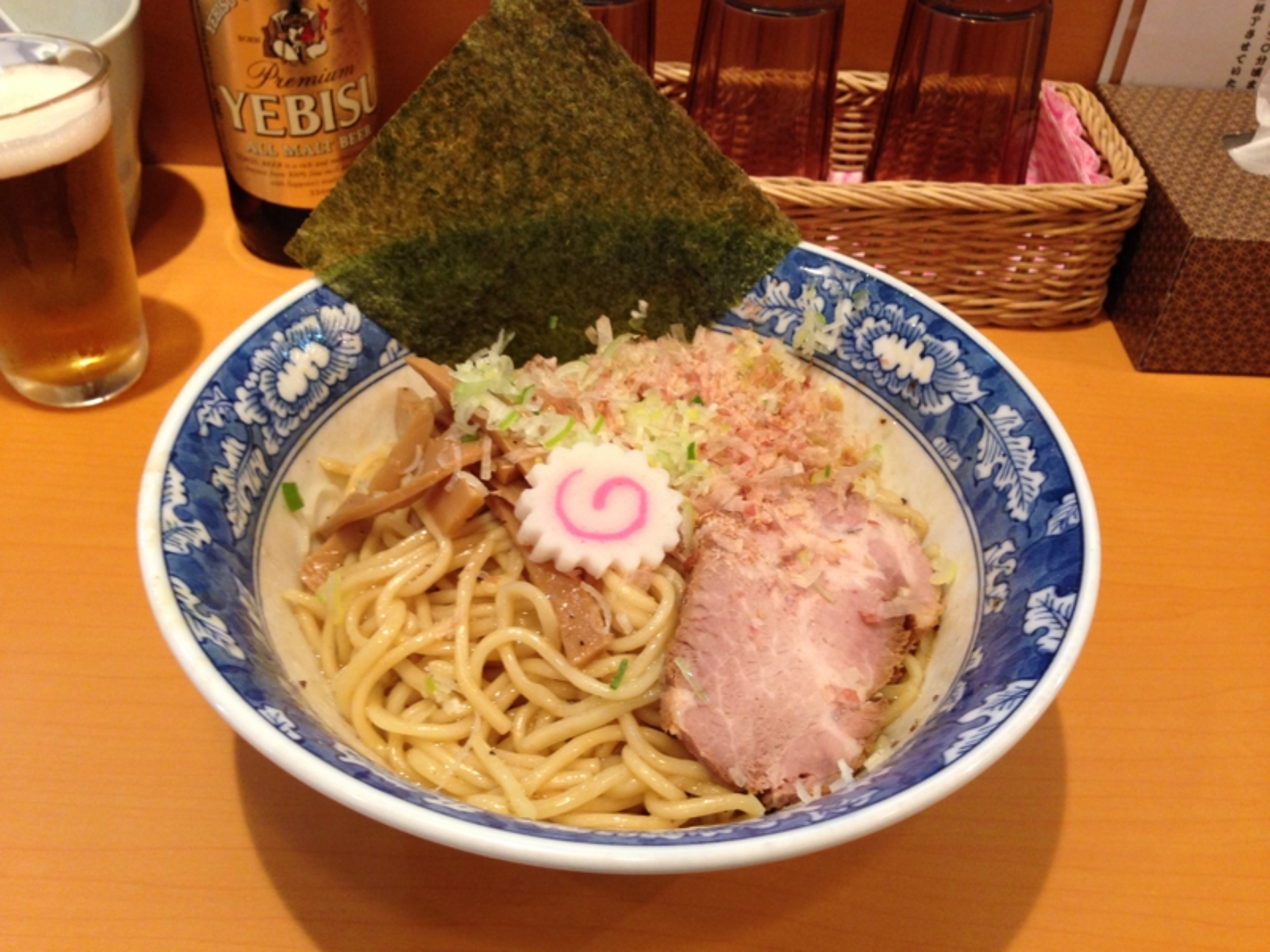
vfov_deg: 42.9
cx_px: 635
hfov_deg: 55.4
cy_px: 476
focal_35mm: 33
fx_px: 1211
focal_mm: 4.12
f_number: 2.4
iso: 160
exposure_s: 1/20
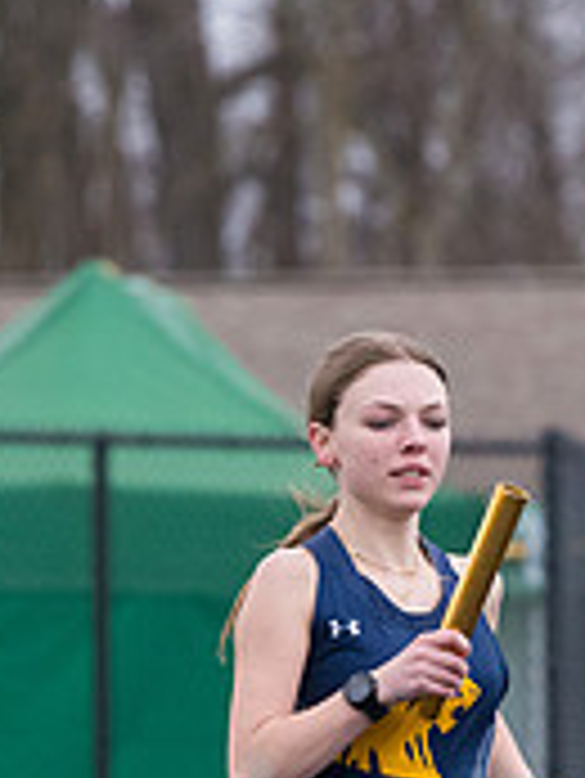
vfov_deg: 2.8
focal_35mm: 712
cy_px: 877
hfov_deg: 2.1
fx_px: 16024
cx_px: 353
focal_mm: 190
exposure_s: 1/1600
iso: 2000
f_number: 5
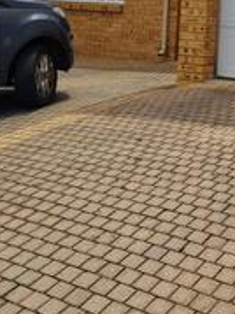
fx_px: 526
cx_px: 239
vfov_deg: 31.2
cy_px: 12
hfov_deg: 24.0
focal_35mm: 58
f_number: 1.8
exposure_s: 1/530
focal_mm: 4
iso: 20
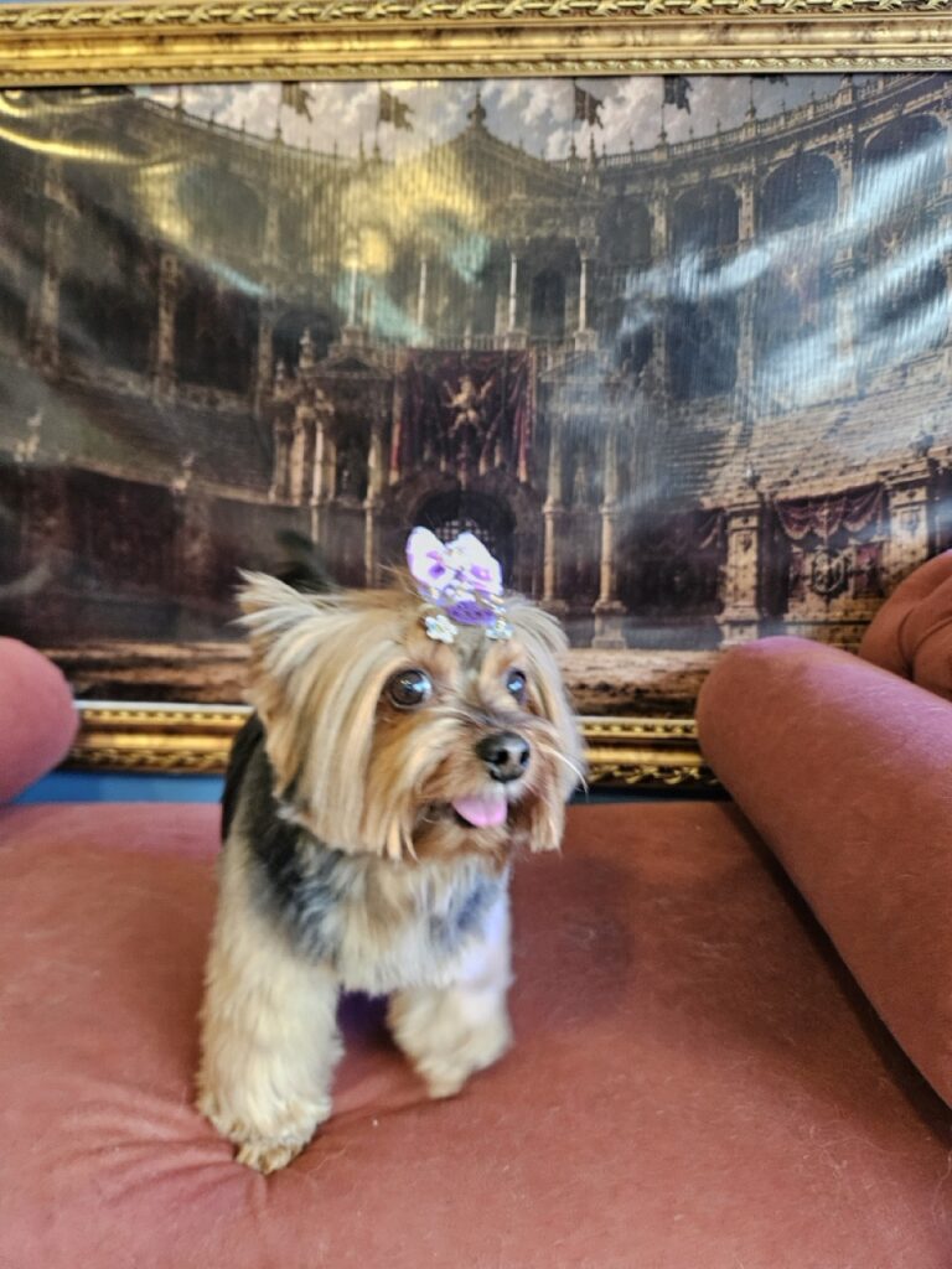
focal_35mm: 23
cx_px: 476
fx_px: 843
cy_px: 634
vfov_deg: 73.9
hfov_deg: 58.9
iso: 800
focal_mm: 5.4
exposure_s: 1/120
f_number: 1.8
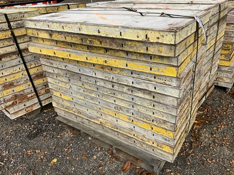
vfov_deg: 48.2
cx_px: 117
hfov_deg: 61.7
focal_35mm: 29
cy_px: 88
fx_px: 196
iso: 25
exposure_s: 1/574
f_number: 1.8
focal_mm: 3
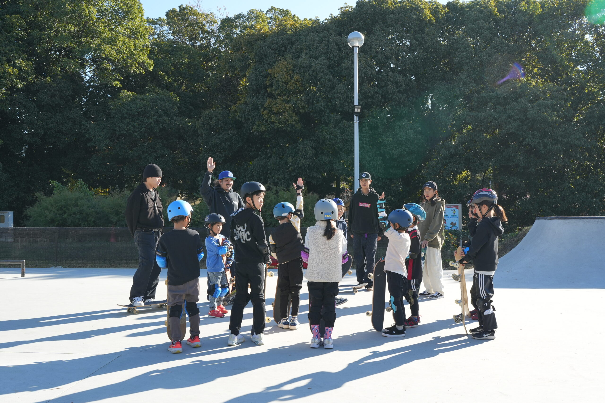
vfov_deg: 37.9
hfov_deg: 54.4
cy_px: 202
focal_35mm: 35
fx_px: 588
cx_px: 302
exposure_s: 1/250
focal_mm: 35
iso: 400
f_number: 9
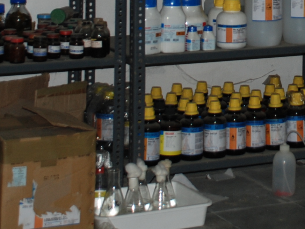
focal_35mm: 149
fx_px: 1309
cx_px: 327
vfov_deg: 9.8
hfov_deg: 13.1
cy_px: -91
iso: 200
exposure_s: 1/60
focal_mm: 31
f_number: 4.2
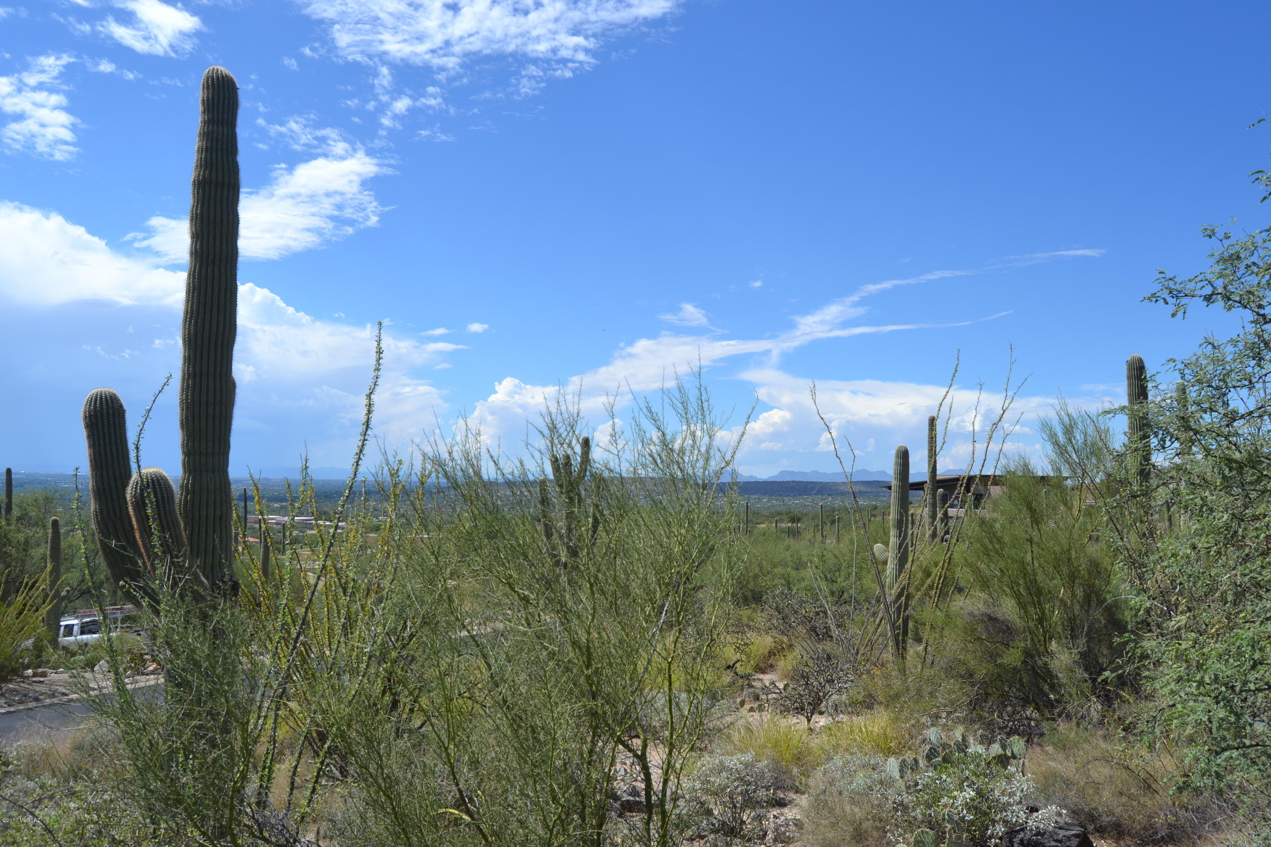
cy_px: 424
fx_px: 953
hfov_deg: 67.4
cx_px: 636
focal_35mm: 27
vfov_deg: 47.9
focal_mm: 18
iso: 100
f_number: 9
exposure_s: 1/320
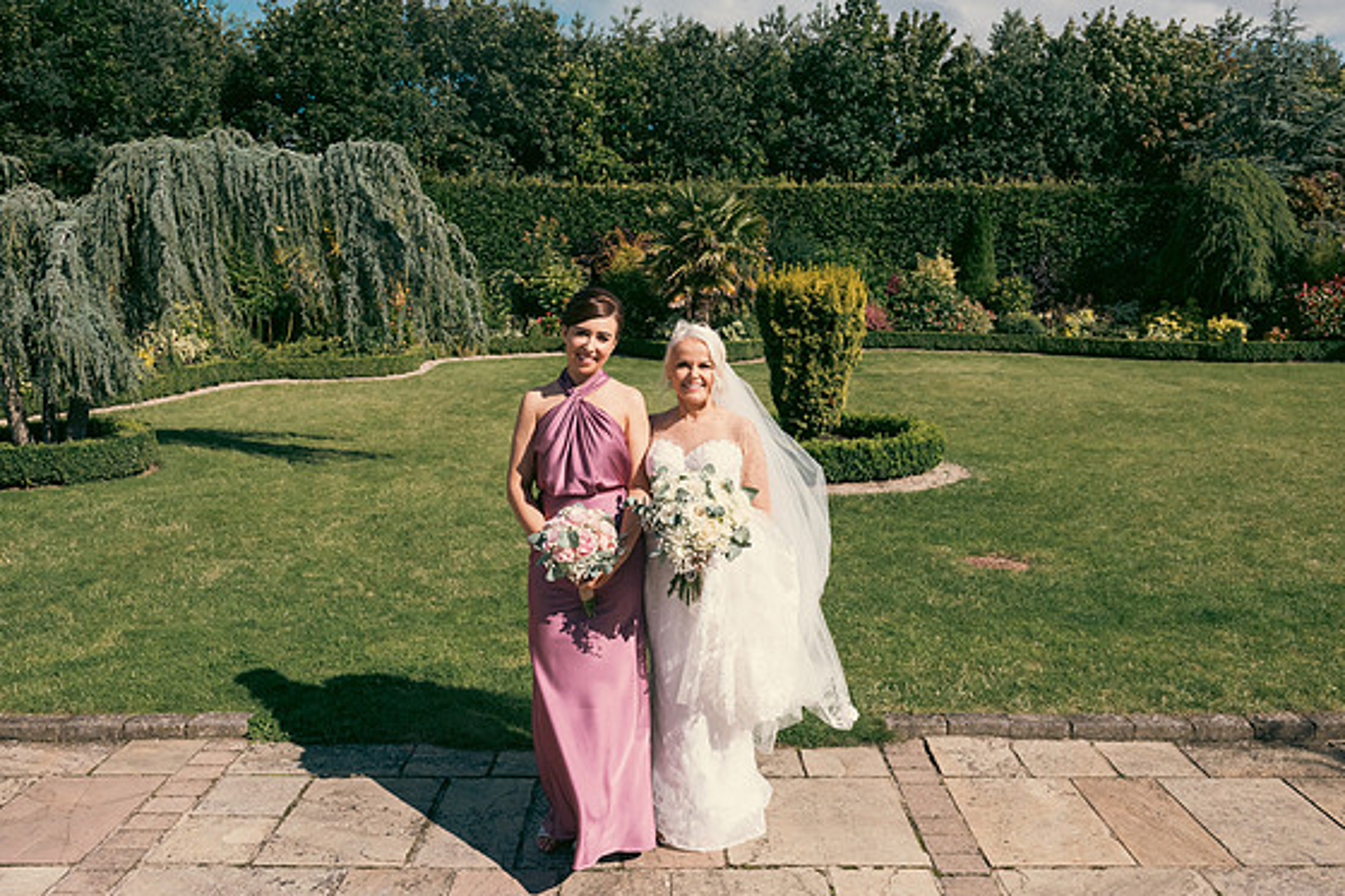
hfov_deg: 63.7
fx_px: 1083
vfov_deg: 44.9
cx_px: 692
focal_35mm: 29
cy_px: 443
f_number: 6.3
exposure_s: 1/2000
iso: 160
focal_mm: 28
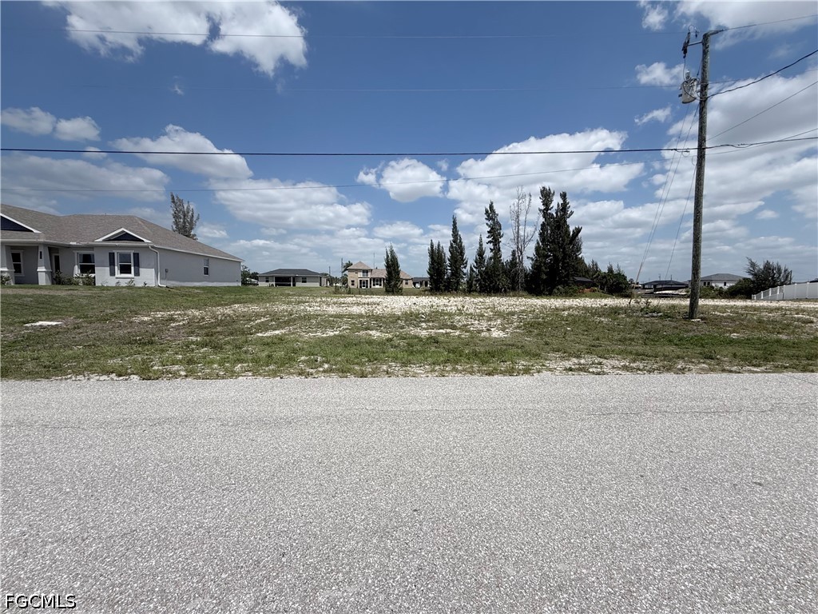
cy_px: 307
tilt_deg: -3.5
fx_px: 331
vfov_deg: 85.7
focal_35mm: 14
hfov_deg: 102.1
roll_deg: -0.4
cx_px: 409
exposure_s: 1/4762
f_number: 2.2
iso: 50
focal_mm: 2.22
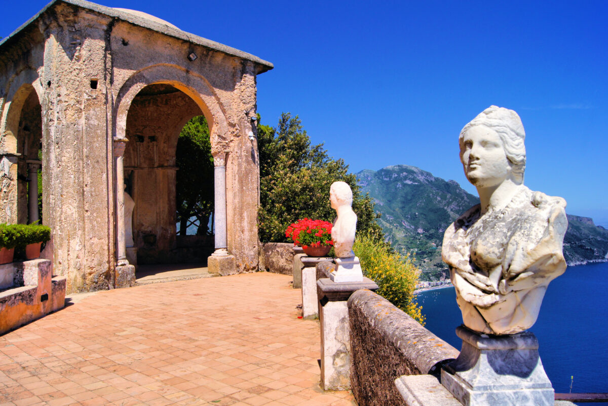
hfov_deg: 67.4
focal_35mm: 27
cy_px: 203
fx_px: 456
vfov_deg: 47.9
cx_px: 304
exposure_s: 1/250
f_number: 13
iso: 100
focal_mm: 18
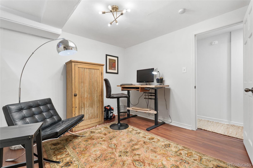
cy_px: 84
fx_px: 112
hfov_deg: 96.7
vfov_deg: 73.7
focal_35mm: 16
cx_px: 126
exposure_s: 1.3
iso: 160
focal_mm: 16
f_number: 8
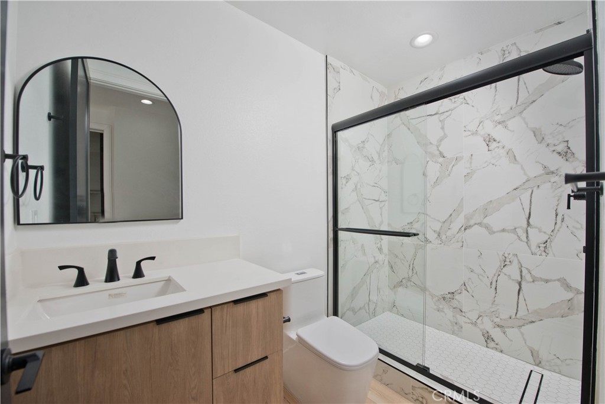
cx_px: 302
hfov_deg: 104.2
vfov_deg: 81.2
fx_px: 235
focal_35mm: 14
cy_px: 202
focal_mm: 14
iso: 400
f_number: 5.6
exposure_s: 1/1250
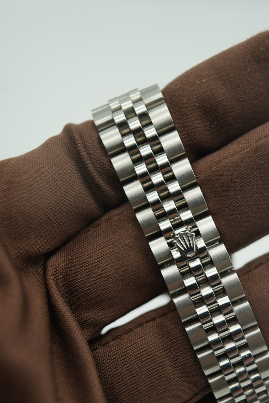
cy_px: 245
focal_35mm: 49
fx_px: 549
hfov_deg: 27.3
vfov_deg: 40.1
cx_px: 182
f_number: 5
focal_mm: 35
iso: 400
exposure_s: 1/250
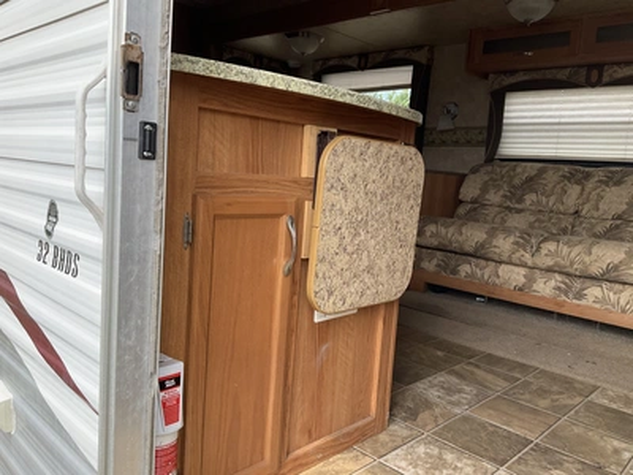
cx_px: 316
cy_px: 238
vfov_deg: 48.2
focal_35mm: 29
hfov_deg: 61.7
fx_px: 530
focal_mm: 3
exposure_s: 1/277
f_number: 1.8
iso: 25
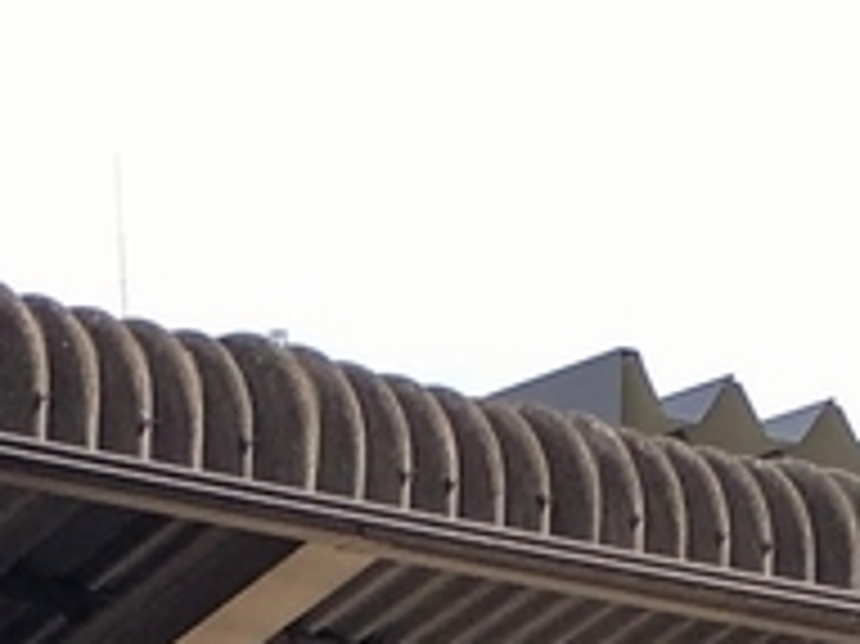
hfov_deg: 10.9
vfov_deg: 7.3
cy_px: 1869
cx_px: 239
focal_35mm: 182
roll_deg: +0.6
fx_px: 4519
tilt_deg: +0.0
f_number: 2.2
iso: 25
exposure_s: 1/916
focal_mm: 4.15
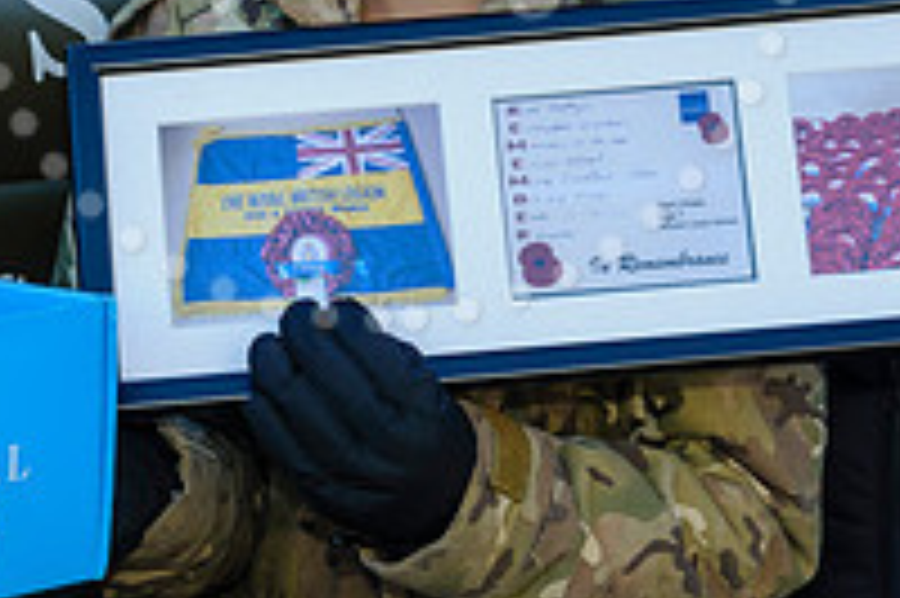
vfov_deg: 7.1
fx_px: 4771
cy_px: -106
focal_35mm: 191
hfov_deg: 10.8
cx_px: 378
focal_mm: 44
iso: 200
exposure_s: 1/90
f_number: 6.7
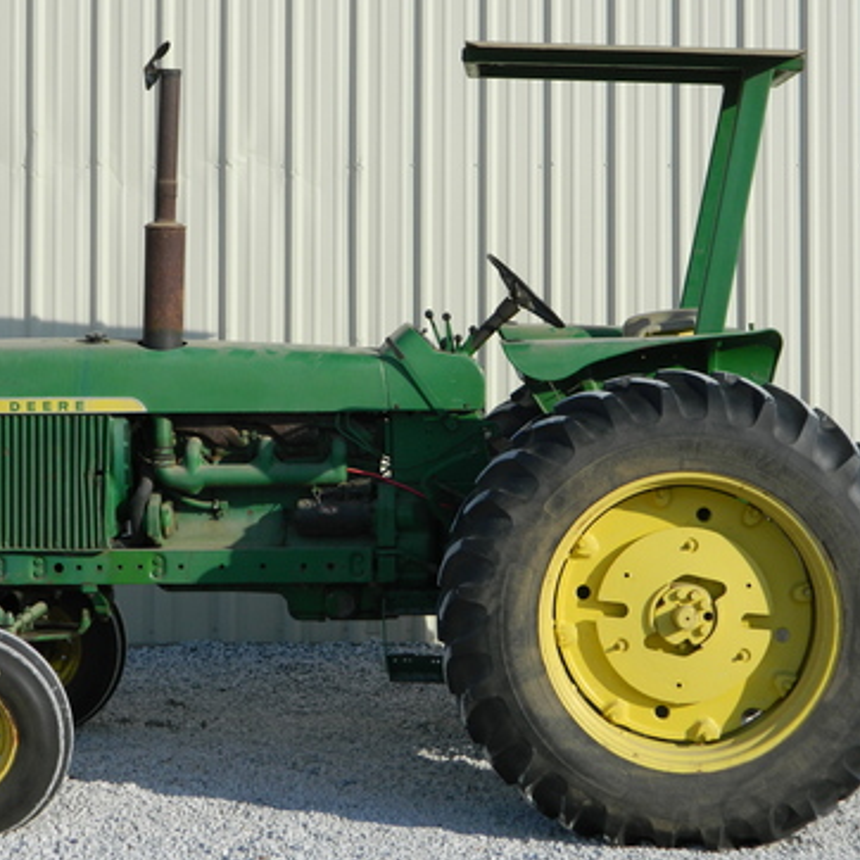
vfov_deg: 18.7
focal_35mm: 93
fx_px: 2614
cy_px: 418
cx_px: 361
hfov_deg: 18.7
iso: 80
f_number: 4
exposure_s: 1/640
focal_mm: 12.6
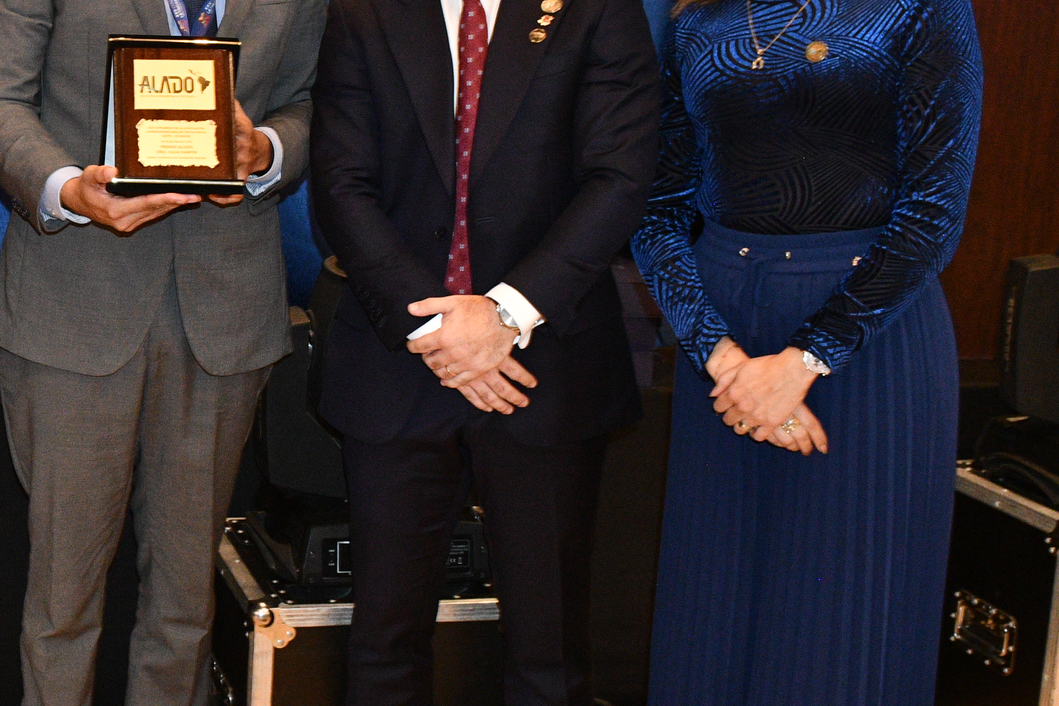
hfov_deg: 31.5
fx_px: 1765
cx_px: 65
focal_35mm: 60
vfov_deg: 22.5
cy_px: 196
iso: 2800
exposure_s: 1/60
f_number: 9
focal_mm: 20
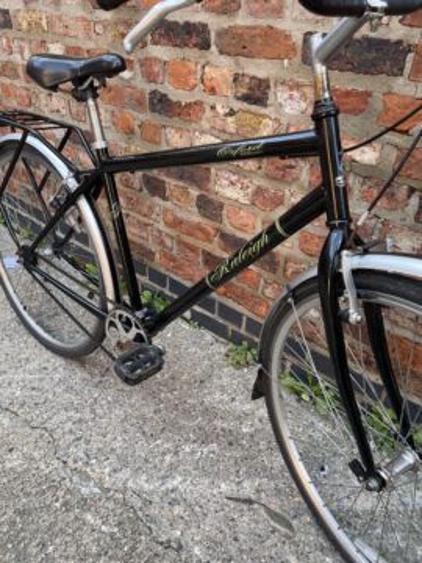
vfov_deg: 67.3
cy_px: 282
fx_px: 423
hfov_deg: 53.1
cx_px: 211
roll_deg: -1.7
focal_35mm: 26
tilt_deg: -33.2
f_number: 1.6
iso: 64
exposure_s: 1/121
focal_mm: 4.2
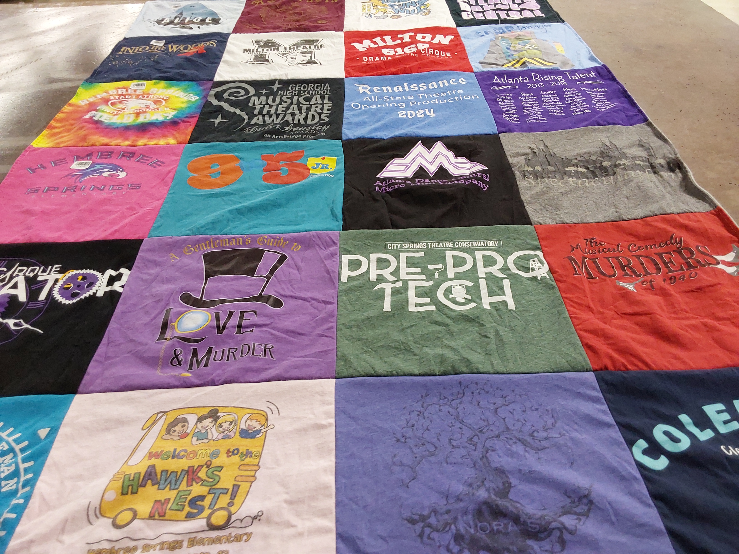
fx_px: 598
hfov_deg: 63.4
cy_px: 277
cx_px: 370
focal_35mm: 28
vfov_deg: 49.7
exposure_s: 1/50
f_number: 1.9
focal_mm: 2.91
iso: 125
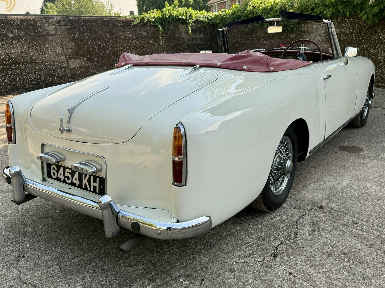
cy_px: 139
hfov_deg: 69.4
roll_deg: -0.5
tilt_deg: -16.1
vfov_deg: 54.9
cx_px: 191
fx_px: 278
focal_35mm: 25
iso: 100
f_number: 1.78
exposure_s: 1/1018
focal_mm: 6.76
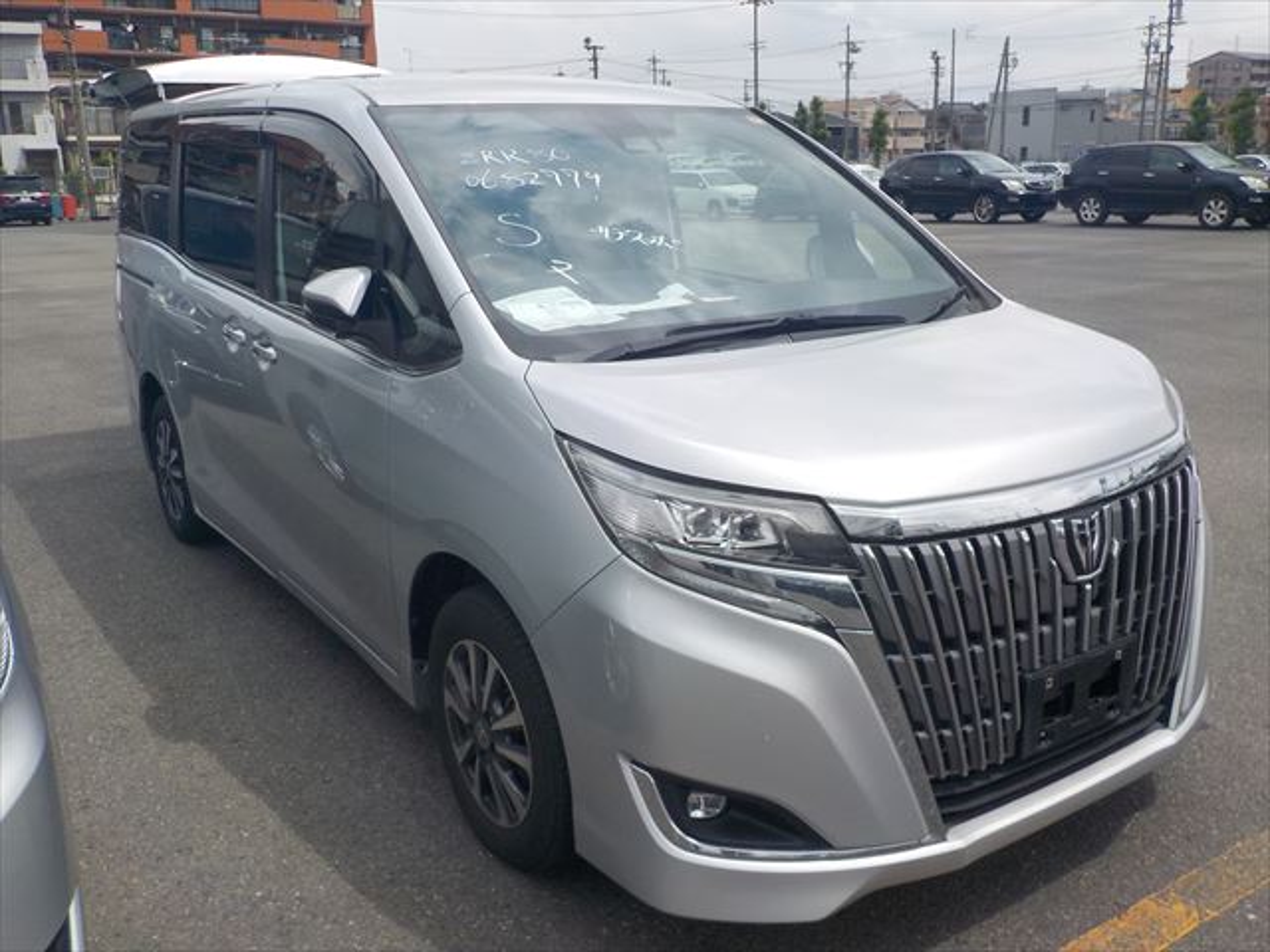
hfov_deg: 60.0
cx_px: 635
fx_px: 1101
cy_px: 476
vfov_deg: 46.8
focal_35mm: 30
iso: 125
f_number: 3.3
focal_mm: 4.1
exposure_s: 1/1250
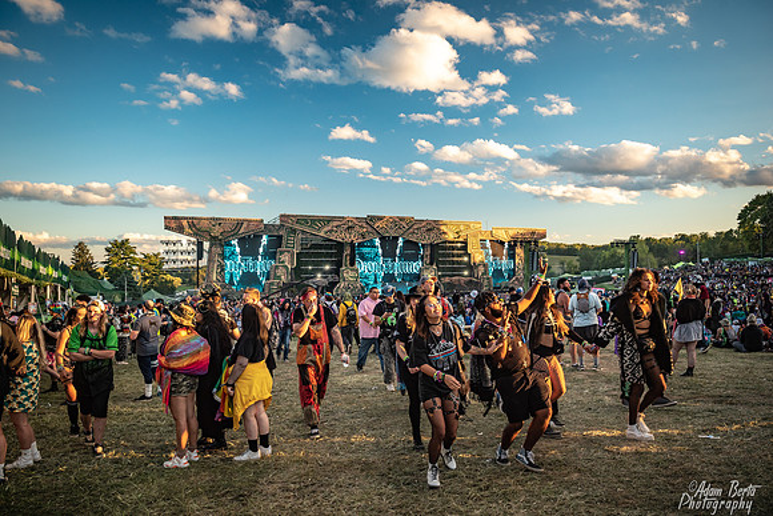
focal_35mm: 27
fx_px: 585
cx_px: 389
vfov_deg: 47.6
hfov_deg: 66.9
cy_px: 258
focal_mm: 27
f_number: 5.6
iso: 450
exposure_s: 1/160
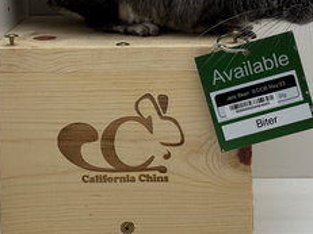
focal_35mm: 104
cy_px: 49
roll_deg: +0.3
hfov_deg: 18.9
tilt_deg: -11.1
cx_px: 168
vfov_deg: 14.1
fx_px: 940
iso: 80
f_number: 1.78
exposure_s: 1/810
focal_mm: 6.76
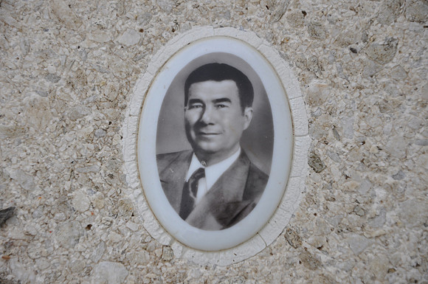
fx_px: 1870
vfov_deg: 8.7
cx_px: 214
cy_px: 142
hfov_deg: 13.1
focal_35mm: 158
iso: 200
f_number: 6.3
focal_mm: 105
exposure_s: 1/160
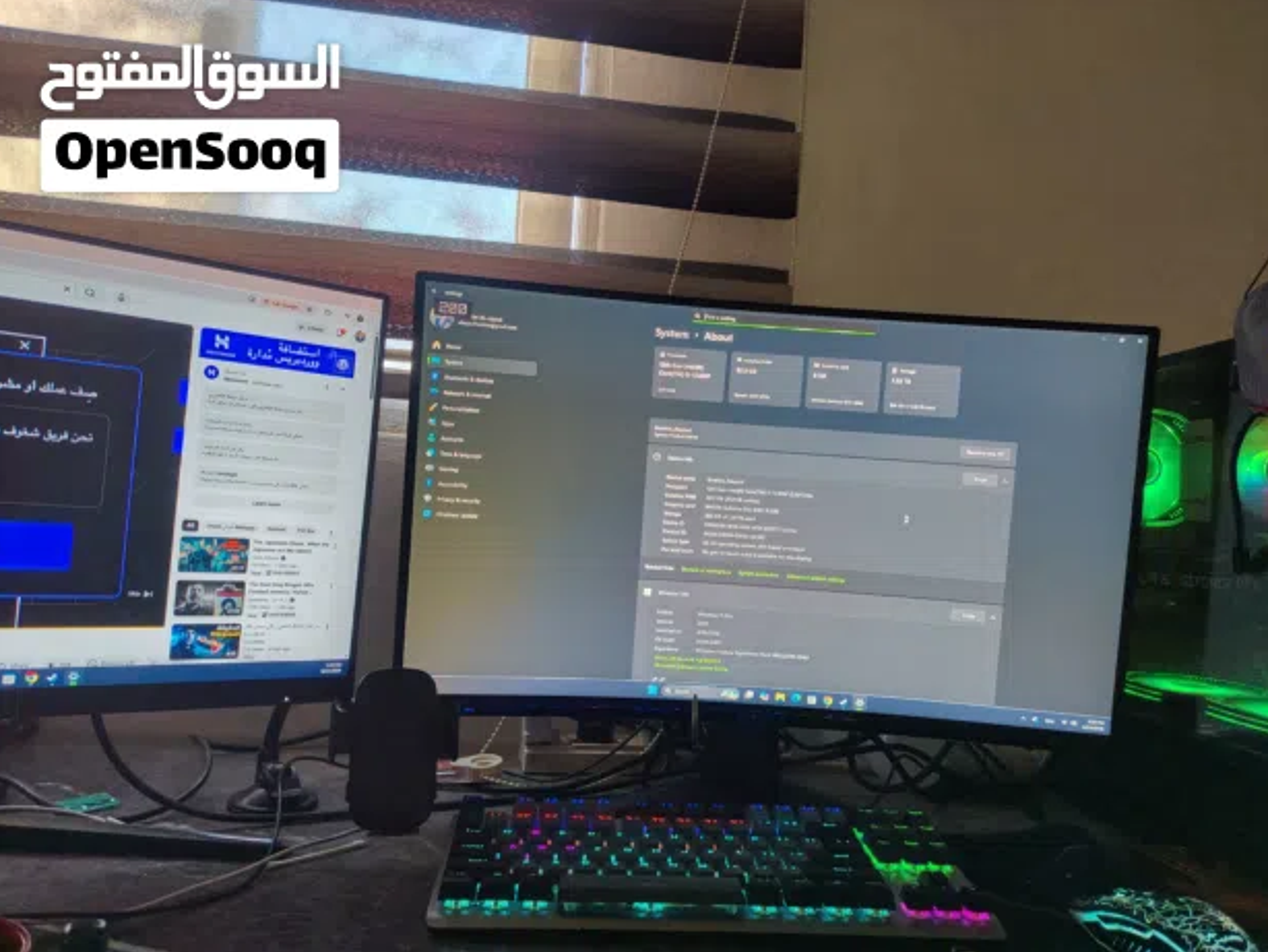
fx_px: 916
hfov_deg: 69.4
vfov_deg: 54.9
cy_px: 489
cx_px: 651
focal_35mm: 25
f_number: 1.75
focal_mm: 5.25
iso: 1525
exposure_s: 1/100
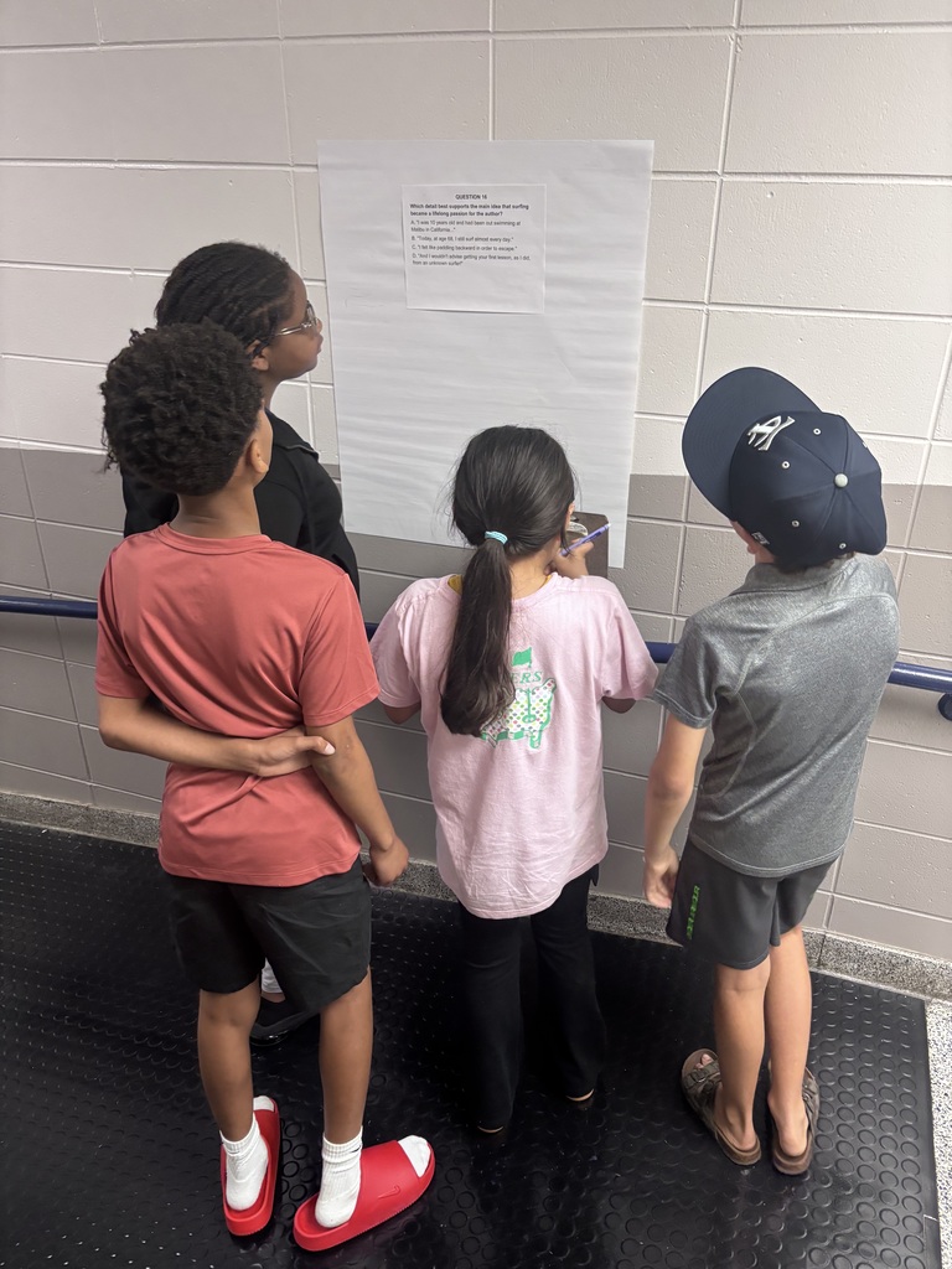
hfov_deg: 53.1
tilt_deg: -24.5
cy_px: 634
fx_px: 953
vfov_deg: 67.3
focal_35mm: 26
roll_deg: -1.9
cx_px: 476
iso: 320
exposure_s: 1/60
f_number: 1.6
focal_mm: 5.96
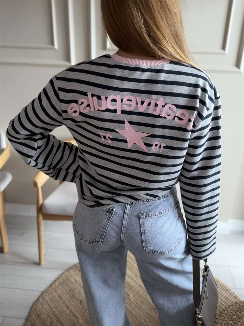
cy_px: 163
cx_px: 122
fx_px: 282
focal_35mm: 30
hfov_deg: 46.8
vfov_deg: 60.0
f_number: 1.9
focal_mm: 2.71
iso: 250
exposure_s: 1/33
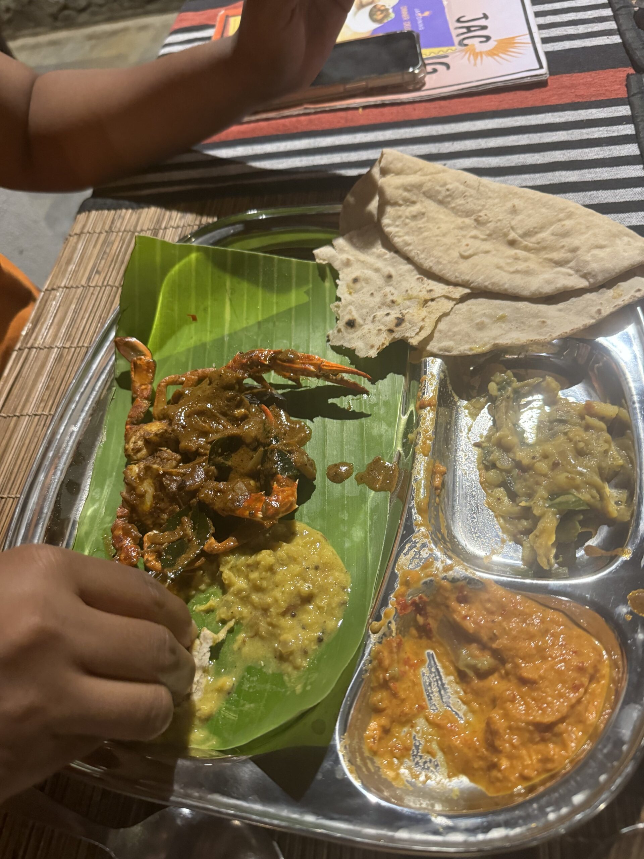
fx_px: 595
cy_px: 430
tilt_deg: -53.1
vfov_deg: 71.6
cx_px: 322
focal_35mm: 24
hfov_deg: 56.8
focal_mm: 6.76
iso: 640
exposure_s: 1/50
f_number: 1.78
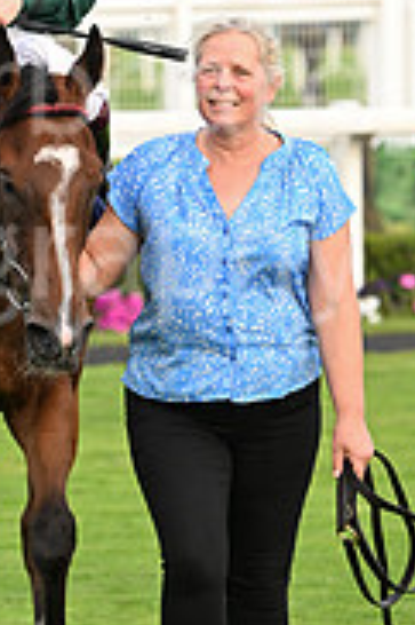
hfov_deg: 3.5
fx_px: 6860
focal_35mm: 396
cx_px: -7
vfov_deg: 5.2
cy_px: 113
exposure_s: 1/1600
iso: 1000
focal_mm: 160
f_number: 4.5
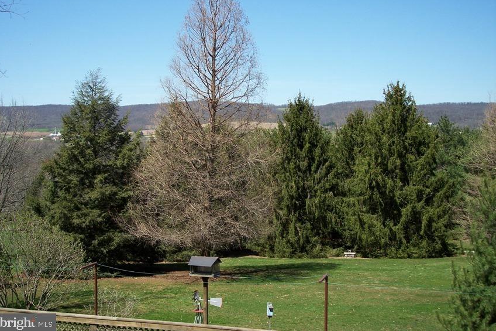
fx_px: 565
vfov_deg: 32.6
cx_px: 246
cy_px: 145
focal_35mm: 41
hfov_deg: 47.4
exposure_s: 1/500
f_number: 4
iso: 100
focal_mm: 8
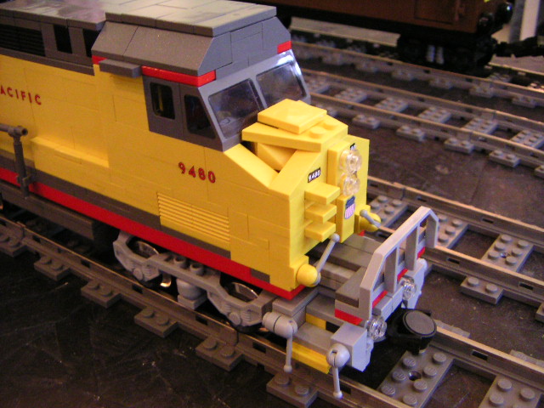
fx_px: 629
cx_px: 272
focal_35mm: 40
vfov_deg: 36.0
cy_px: 204
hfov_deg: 46.8
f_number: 2.9
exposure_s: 1/45
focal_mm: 5.3
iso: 400
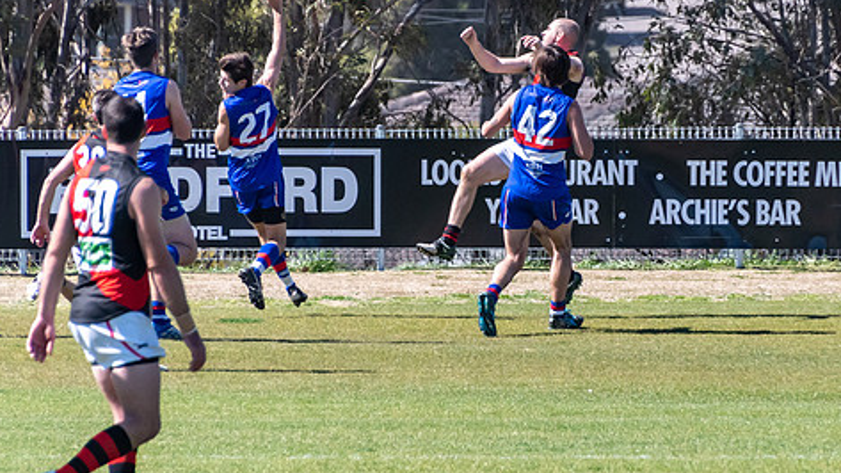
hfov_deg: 2.1
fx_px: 22745
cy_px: 152
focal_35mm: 1020
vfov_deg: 1.2
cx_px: 542
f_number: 8
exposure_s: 1/1600
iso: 800
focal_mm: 400
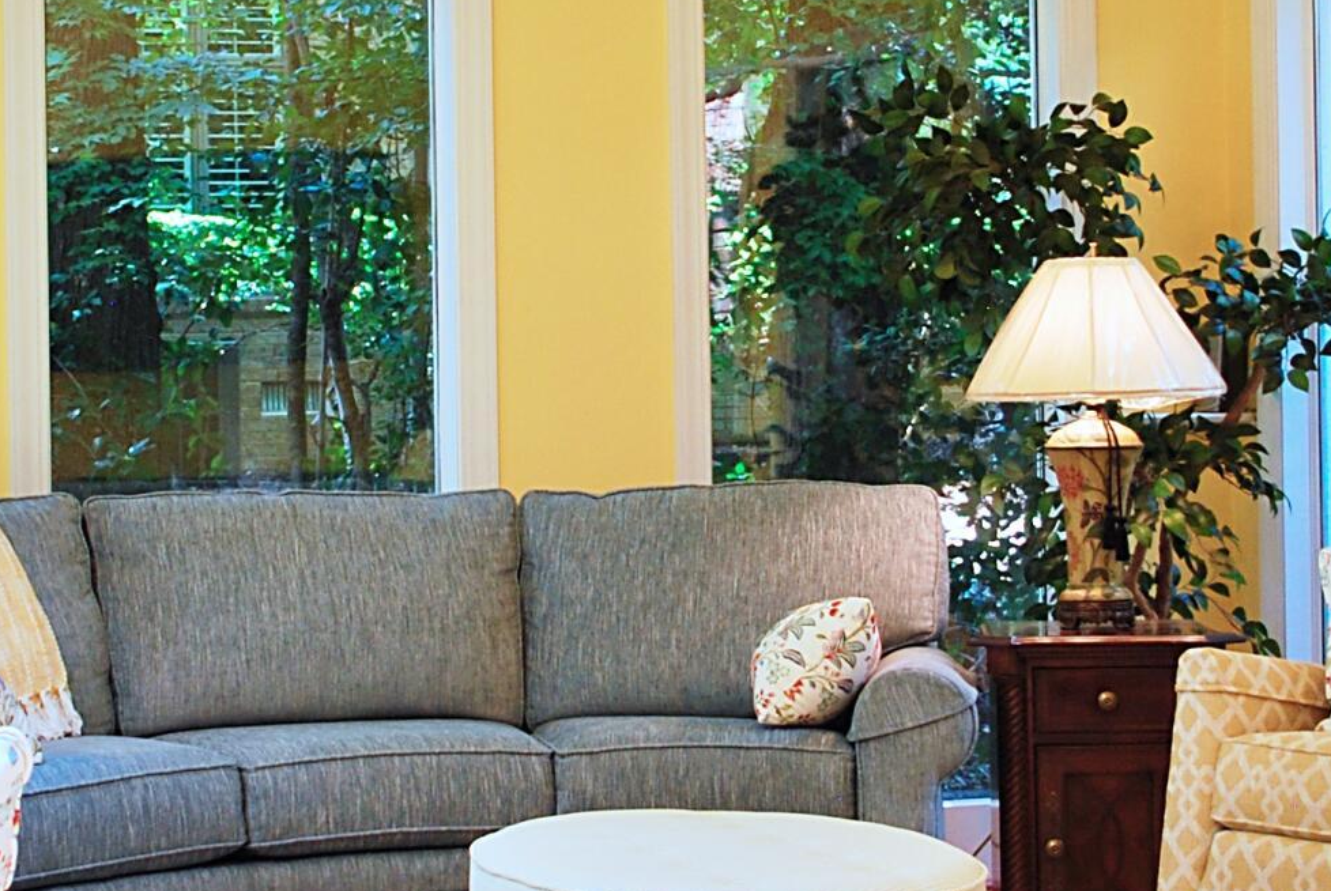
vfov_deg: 14.9
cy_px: 382
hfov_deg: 22.1
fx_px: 3406
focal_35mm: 92
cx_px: 597
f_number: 3.8
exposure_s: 1/30
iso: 200
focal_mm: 20
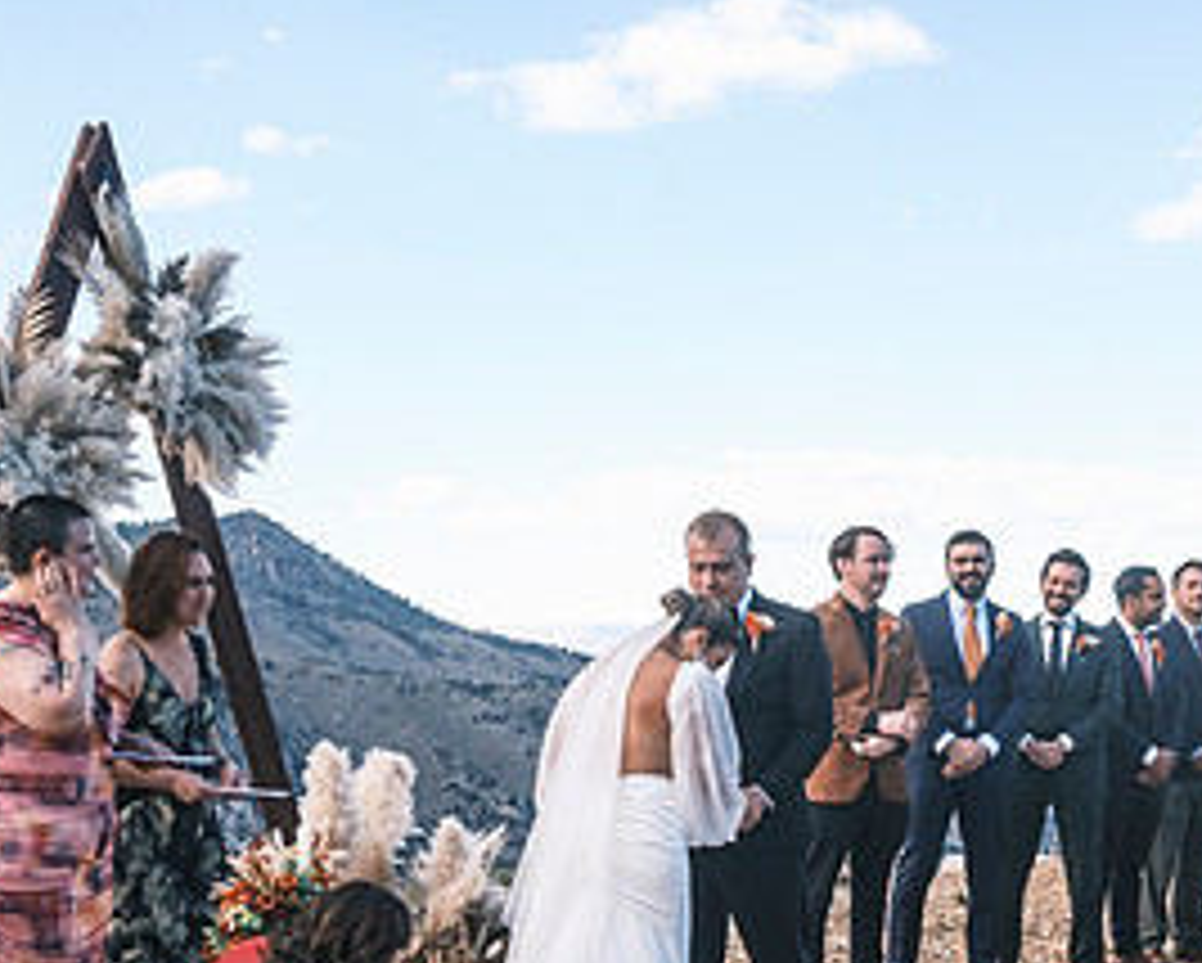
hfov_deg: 34.1
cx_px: 698
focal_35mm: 55
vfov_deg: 27.2
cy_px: 740
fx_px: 1958
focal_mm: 18
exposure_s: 1/1700
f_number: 2.8
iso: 400
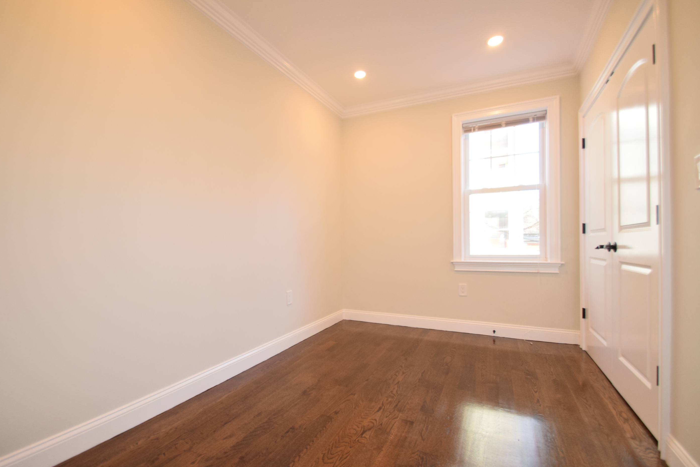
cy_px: 243
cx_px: 339
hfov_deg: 96.7
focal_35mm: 16
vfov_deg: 73.7
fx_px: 311
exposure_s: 1/100
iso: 800
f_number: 5
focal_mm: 10
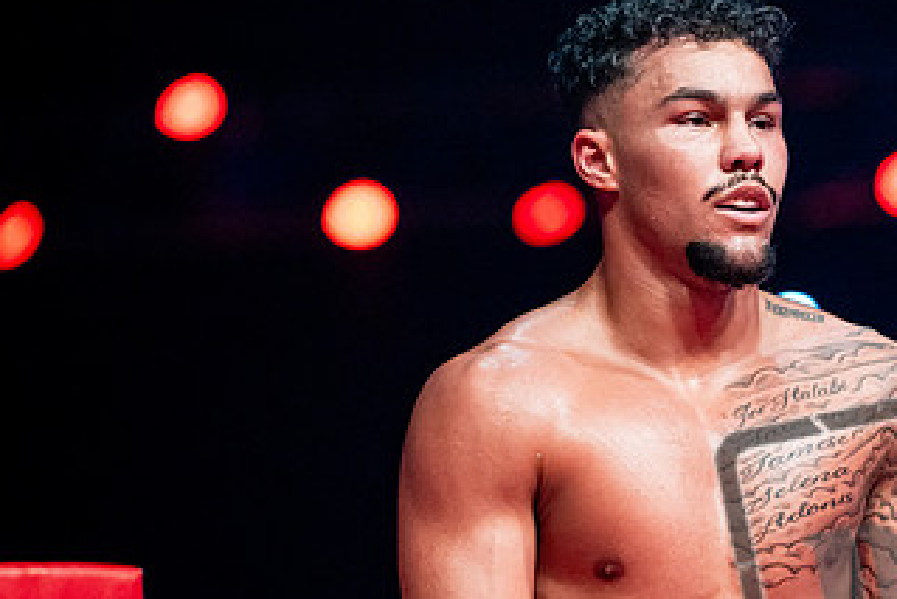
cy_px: 479
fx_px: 6805
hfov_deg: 7.5
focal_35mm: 273
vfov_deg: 5.0
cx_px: 723
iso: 4000
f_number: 2.8
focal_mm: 150
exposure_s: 1/1000
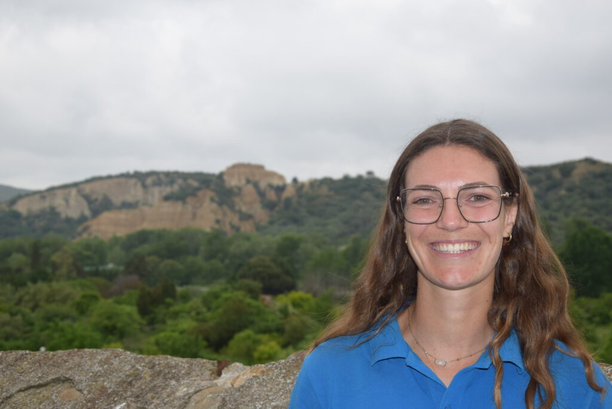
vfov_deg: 22.7
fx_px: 1021
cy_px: 204
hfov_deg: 33.4
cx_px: 306
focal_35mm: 60
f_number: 6.3
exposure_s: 1/200
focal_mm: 40
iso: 100
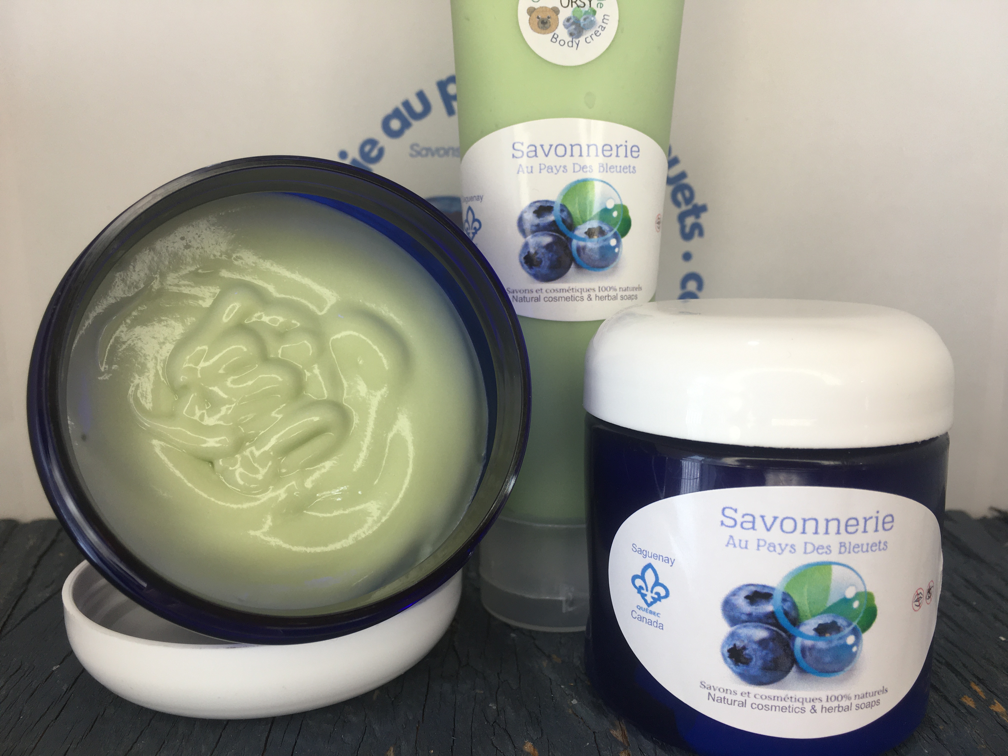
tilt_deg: -14.0
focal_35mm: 29
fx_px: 844
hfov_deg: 61.7
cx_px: 504
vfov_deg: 48.2
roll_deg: +0.0
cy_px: 378
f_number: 2.2
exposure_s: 1/120
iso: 32
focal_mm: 4.15
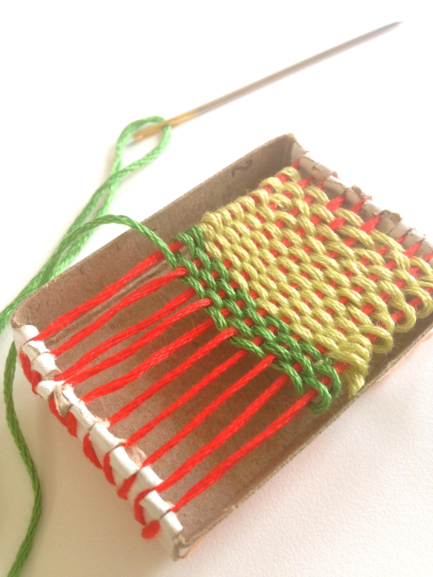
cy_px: 288
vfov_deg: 55.4
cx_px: 216
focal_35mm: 33
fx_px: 550
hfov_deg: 42.9
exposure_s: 1/30
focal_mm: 4.12
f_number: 2.4
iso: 50
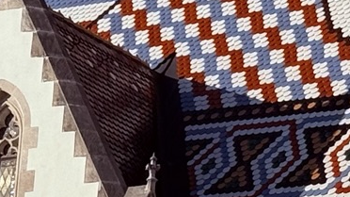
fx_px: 2607
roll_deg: -3.4
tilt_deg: +16.2
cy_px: 220
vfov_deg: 4.3
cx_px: 375
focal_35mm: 281
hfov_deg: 7.6
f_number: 1.78
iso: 64
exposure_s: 1/7143
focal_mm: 6.76
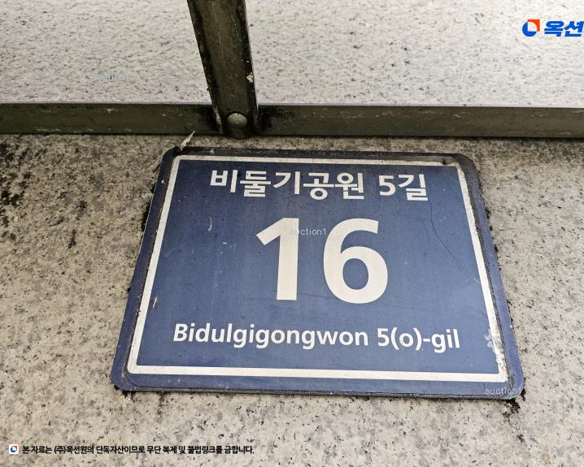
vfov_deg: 56.8
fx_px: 432
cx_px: 307
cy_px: 237
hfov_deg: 68.0
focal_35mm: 25
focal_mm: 6.3
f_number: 1.7
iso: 160
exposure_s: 1/120
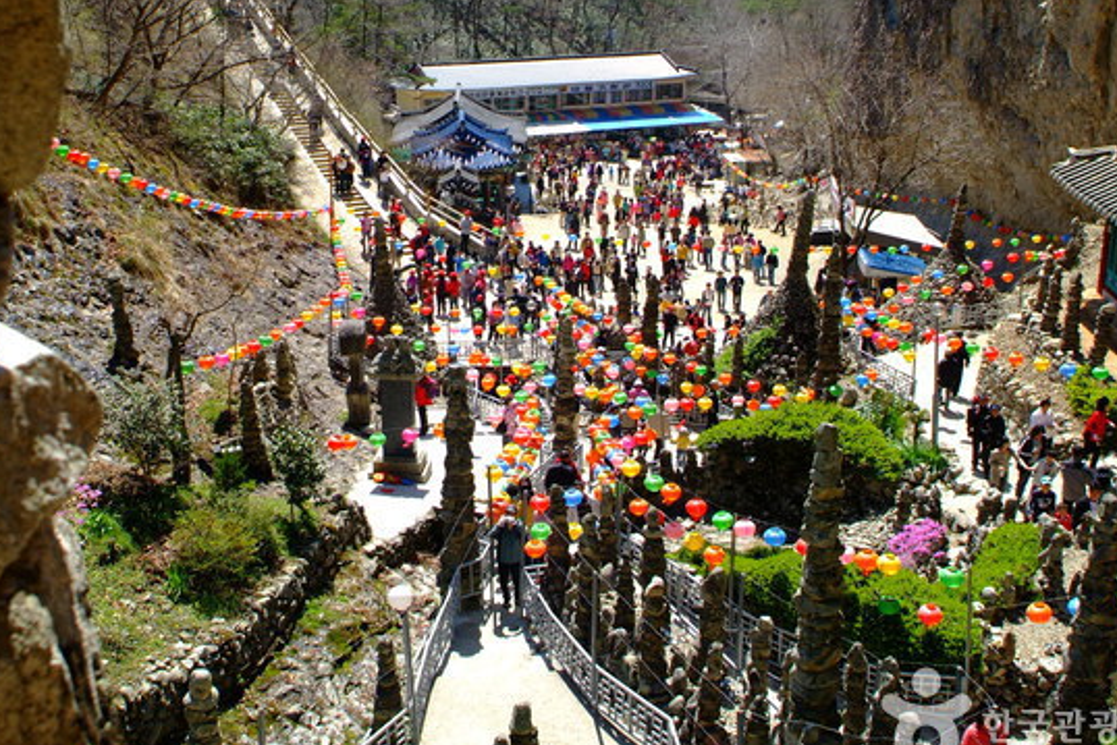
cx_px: 497
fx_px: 1210
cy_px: 315
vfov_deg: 34.2
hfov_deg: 49.4
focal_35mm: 39
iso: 200
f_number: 8
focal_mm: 20
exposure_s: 1/250
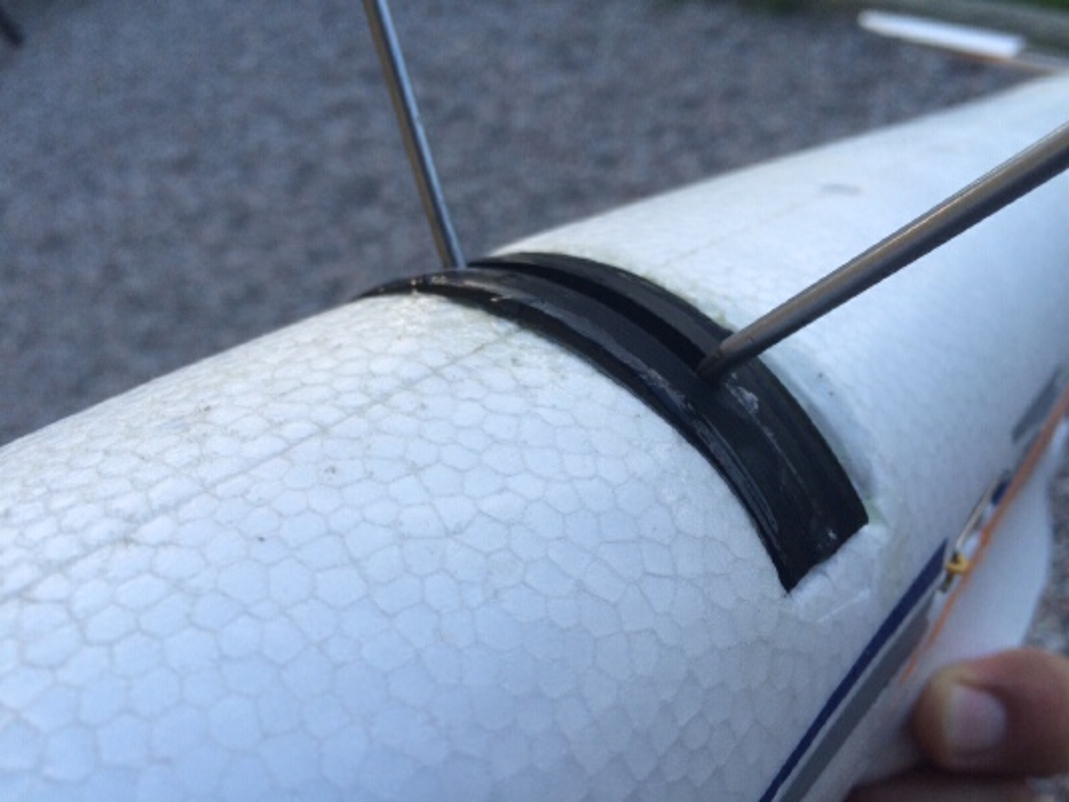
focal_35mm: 29
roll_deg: +19.9
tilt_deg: -43.4
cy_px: 401
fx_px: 896
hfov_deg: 61.6
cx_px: 534
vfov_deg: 48.2
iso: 50
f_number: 2.2
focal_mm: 4.15
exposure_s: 1/120
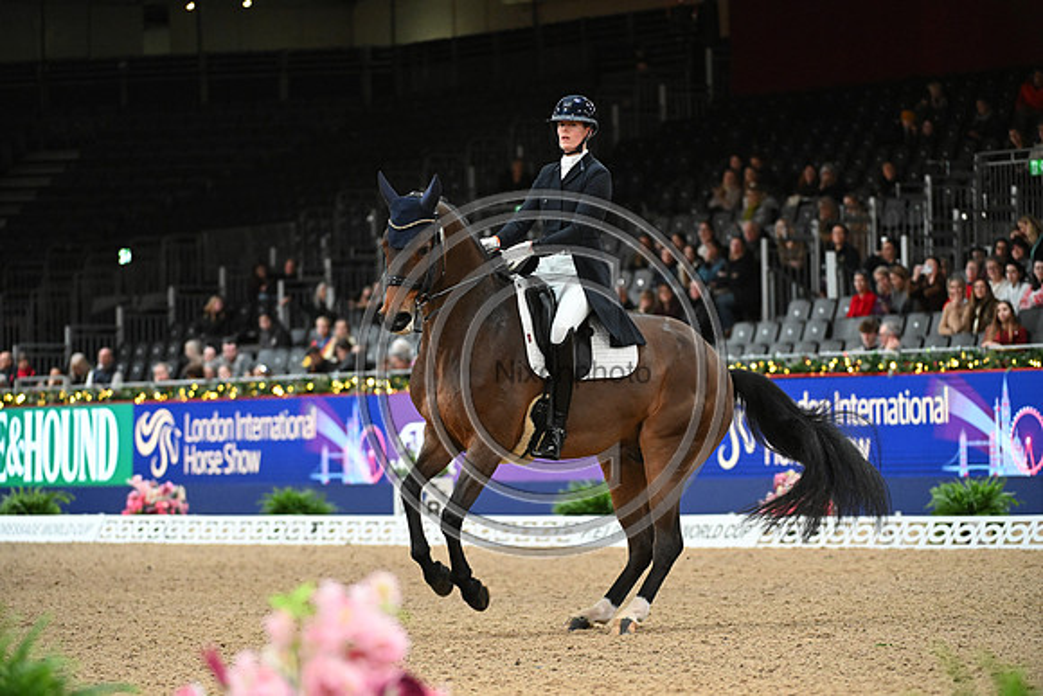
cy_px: 348
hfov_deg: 10.3
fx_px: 5796
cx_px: 522
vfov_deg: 6.9
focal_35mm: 200
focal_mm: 200
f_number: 4
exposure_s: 1/640
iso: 6400
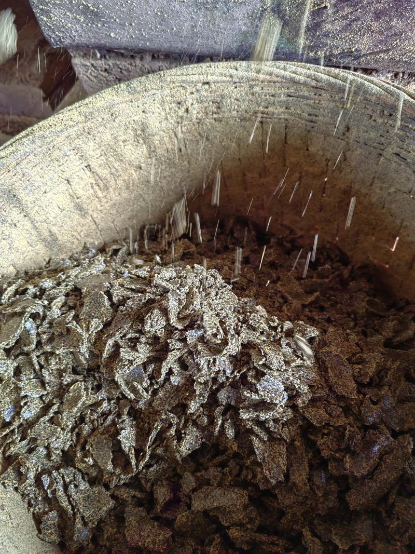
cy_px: 277
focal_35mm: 27
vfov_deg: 65.3
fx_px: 432
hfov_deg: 51.3
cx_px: 208
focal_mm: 5.52
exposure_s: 1/100
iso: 250
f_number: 1.9
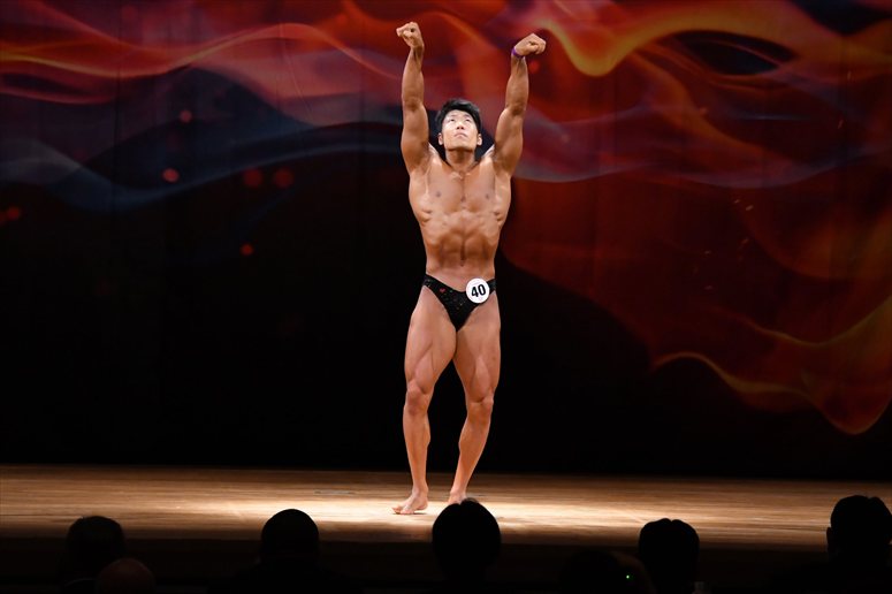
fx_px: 4631
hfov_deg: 11.0
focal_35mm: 187
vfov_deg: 7.3
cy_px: 297
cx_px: 446
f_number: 5.6
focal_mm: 125
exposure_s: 1/400
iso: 4000
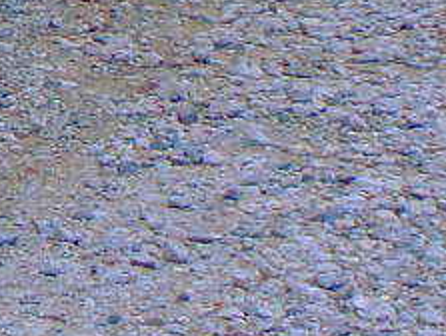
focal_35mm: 358
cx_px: -928
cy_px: -792
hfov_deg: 5.2
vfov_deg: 4.0
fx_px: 4620
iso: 80
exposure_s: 1/80
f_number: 3.5
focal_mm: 9
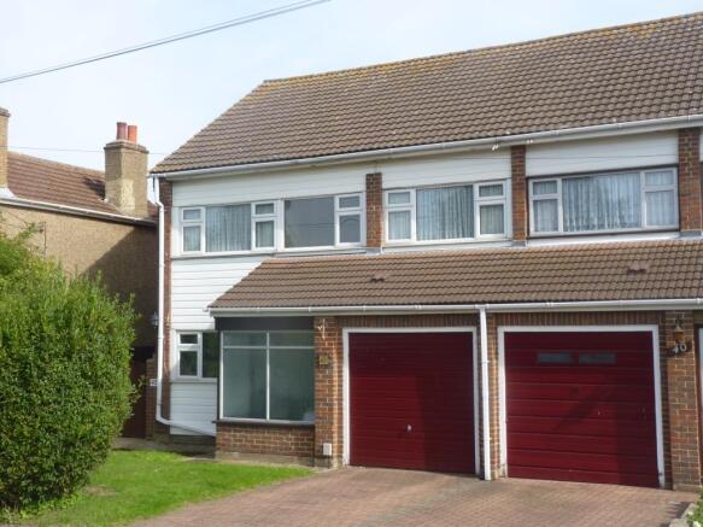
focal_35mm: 45
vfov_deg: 32.2
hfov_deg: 42.1
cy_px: 264
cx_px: 352
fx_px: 914
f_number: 5
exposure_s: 1/250
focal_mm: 8
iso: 80
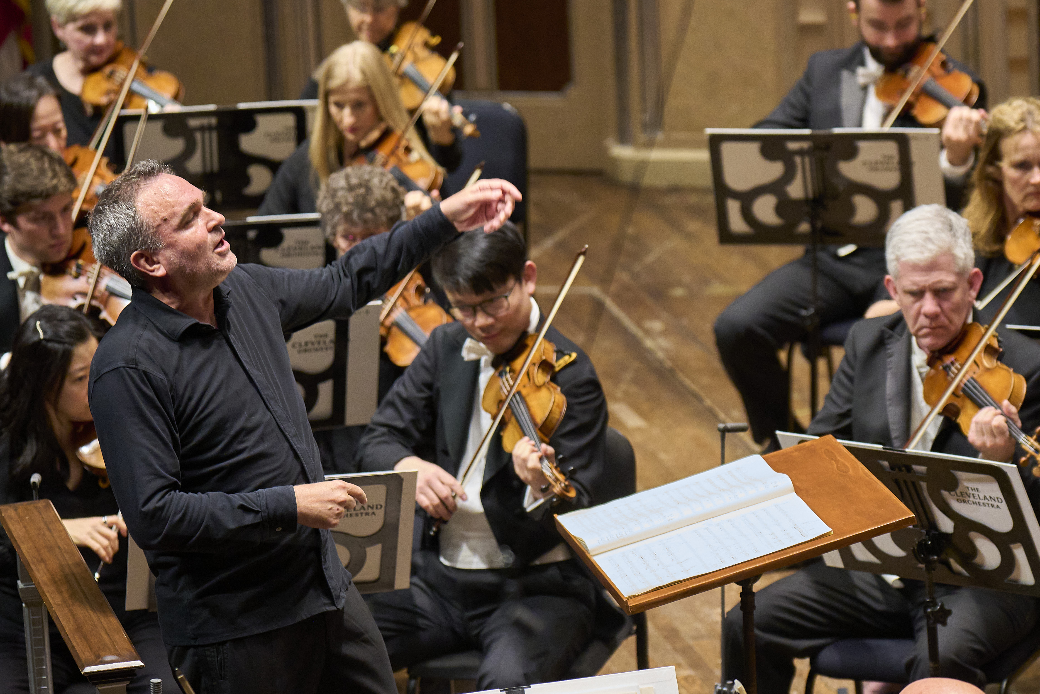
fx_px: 6009
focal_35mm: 208
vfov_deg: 6.6
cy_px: 398
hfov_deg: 9.9
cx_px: 591
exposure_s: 1/500
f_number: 2.8
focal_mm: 113
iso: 4000
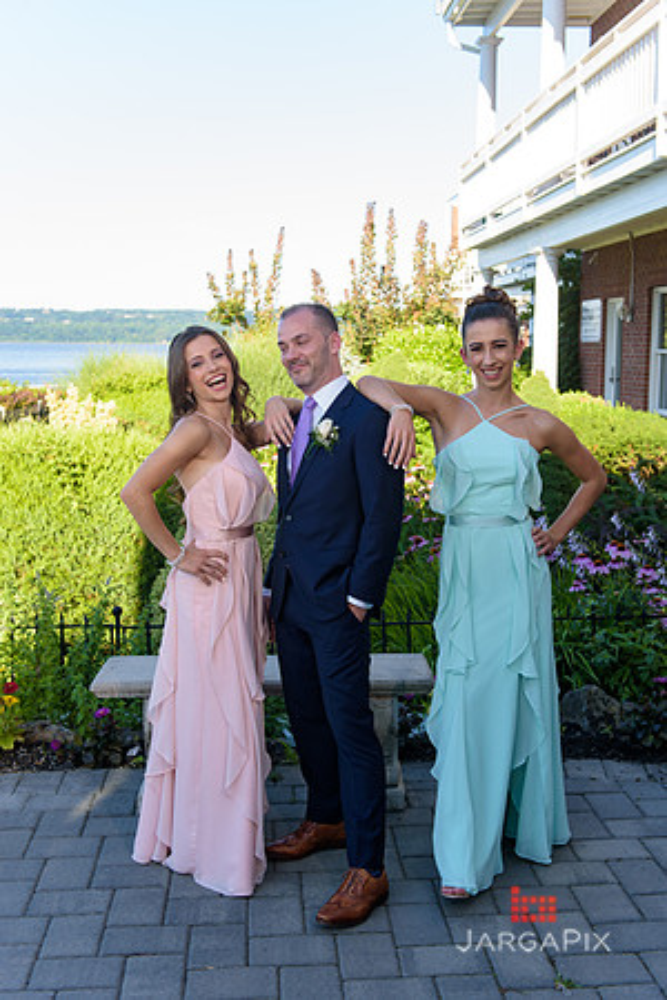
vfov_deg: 46.4
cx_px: 334
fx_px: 1167
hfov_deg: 31.9
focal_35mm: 42
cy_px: 500
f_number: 4
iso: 200
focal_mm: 42
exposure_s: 1/250
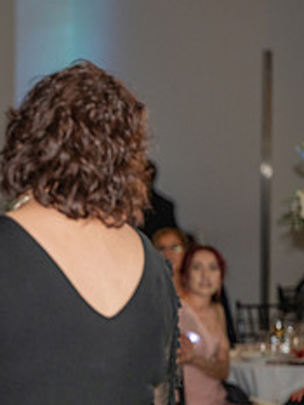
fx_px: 2071
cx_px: -167
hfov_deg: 8.2
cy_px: 326
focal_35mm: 177
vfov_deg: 11.1
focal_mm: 74
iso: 1000
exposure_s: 1/125
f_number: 2.8
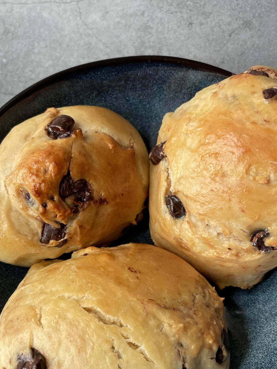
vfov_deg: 46.7
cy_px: 212
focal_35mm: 40
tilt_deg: -66.1
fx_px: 427
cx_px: 143
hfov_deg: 36.0
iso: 80
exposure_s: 1/121
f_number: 1.6
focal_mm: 4.2
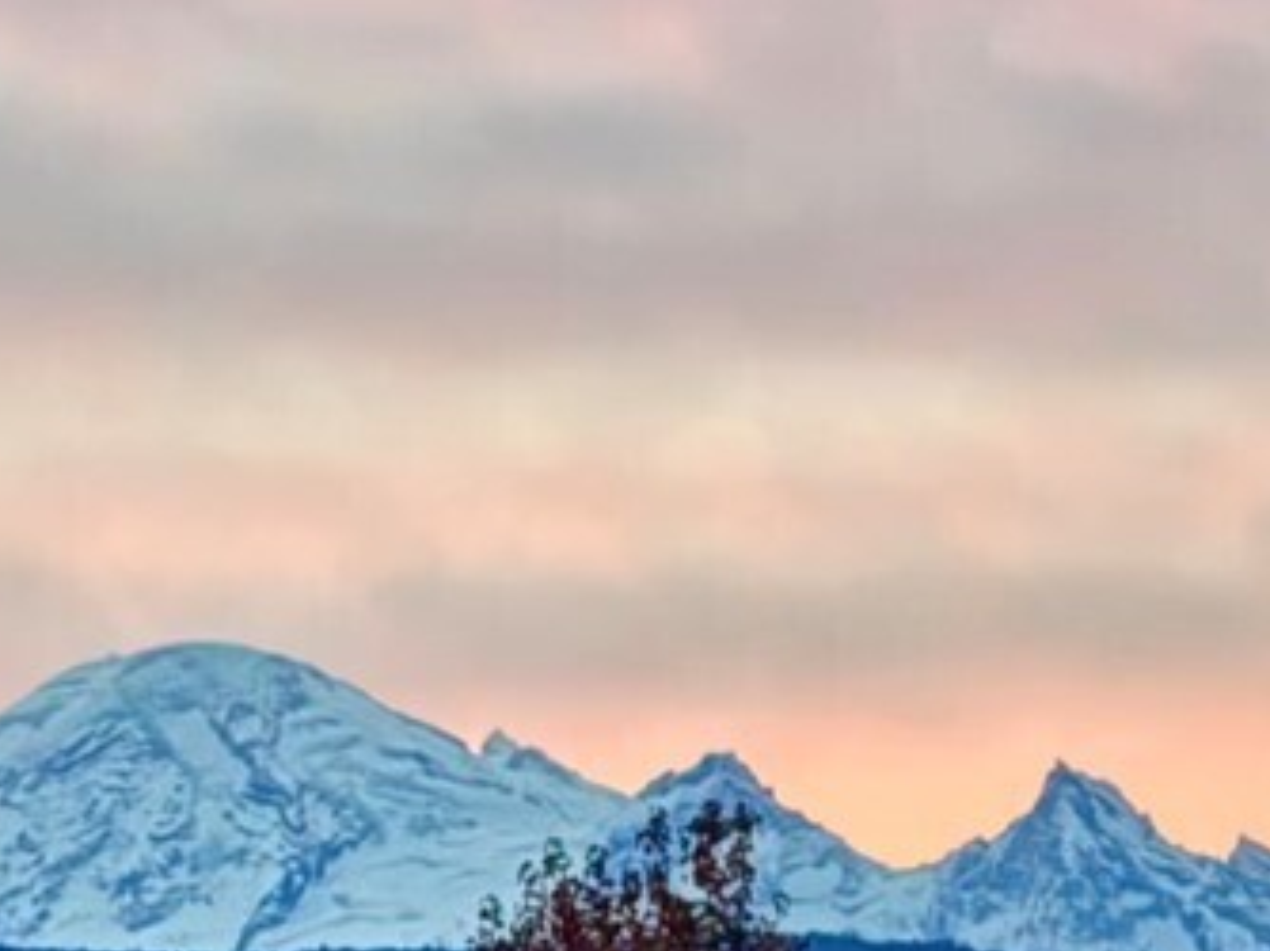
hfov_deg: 3.4
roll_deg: +3.0
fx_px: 21081
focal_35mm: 575
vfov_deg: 2.6
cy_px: 1666
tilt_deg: +0.6
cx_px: 1399
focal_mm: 15.66
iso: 500
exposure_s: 1/20
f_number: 2.8
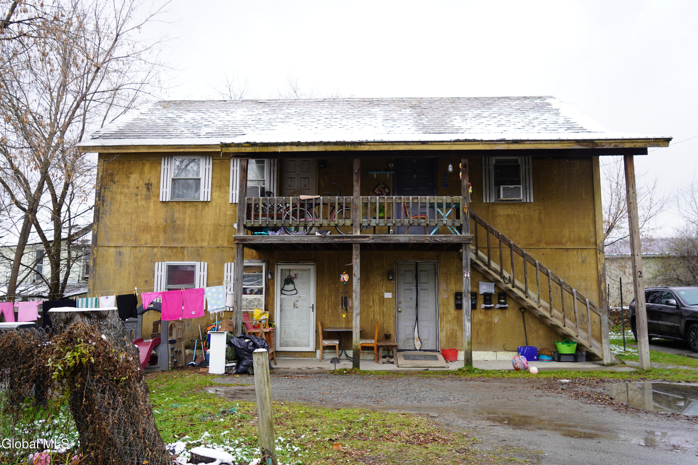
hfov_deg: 69.4
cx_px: 349
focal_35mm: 26
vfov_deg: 49.6
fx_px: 504
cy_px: 232
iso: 100
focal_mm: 26
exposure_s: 1/80
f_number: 4.5
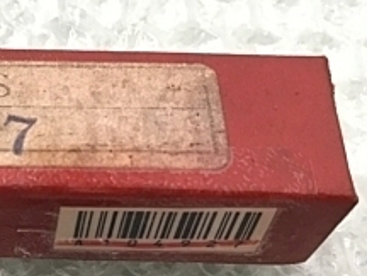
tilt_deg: -60.8
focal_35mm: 83
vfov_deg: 17.6
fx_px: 880
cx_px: -48
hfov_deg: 22.1
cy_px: 235
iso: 40
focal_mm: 3.99
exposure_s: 1/24
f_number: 1.8
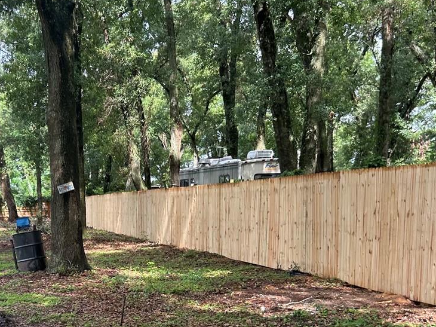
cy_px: 274
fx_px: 718
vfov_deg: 25.1
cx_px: 103
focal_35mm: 57
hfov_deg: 33.1
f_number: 1.5
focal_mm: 5.7
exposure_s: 1/304
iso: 50
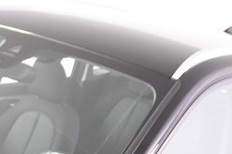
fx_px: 799
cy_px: 316
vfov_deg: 10.1
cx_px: -67
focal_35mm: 124
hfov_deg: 15.7
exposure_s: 1/40
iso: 1600
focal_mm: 20
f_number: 3
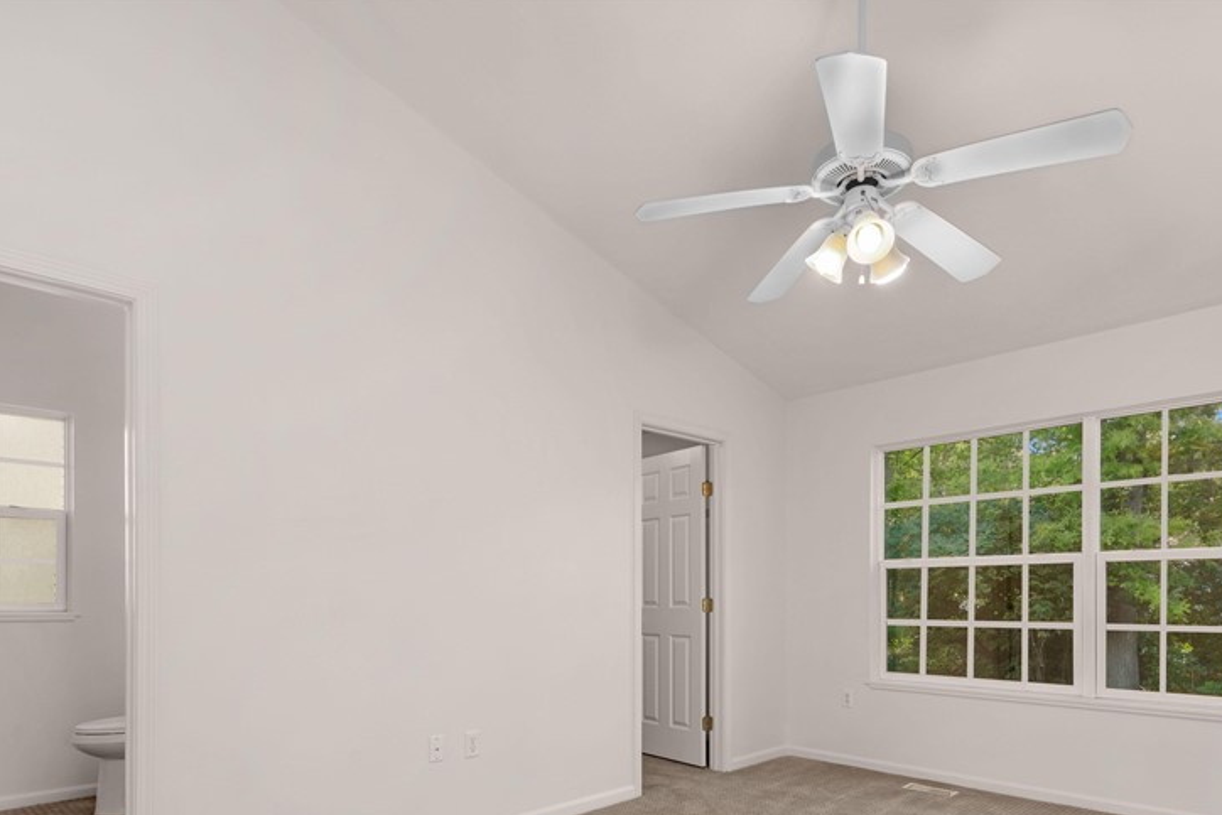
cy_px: 602
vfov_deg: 56.8
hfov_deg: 81.1
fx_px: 713
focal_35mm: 21
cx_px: 644
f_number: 9
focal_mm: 14
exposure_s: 1/60
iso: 160
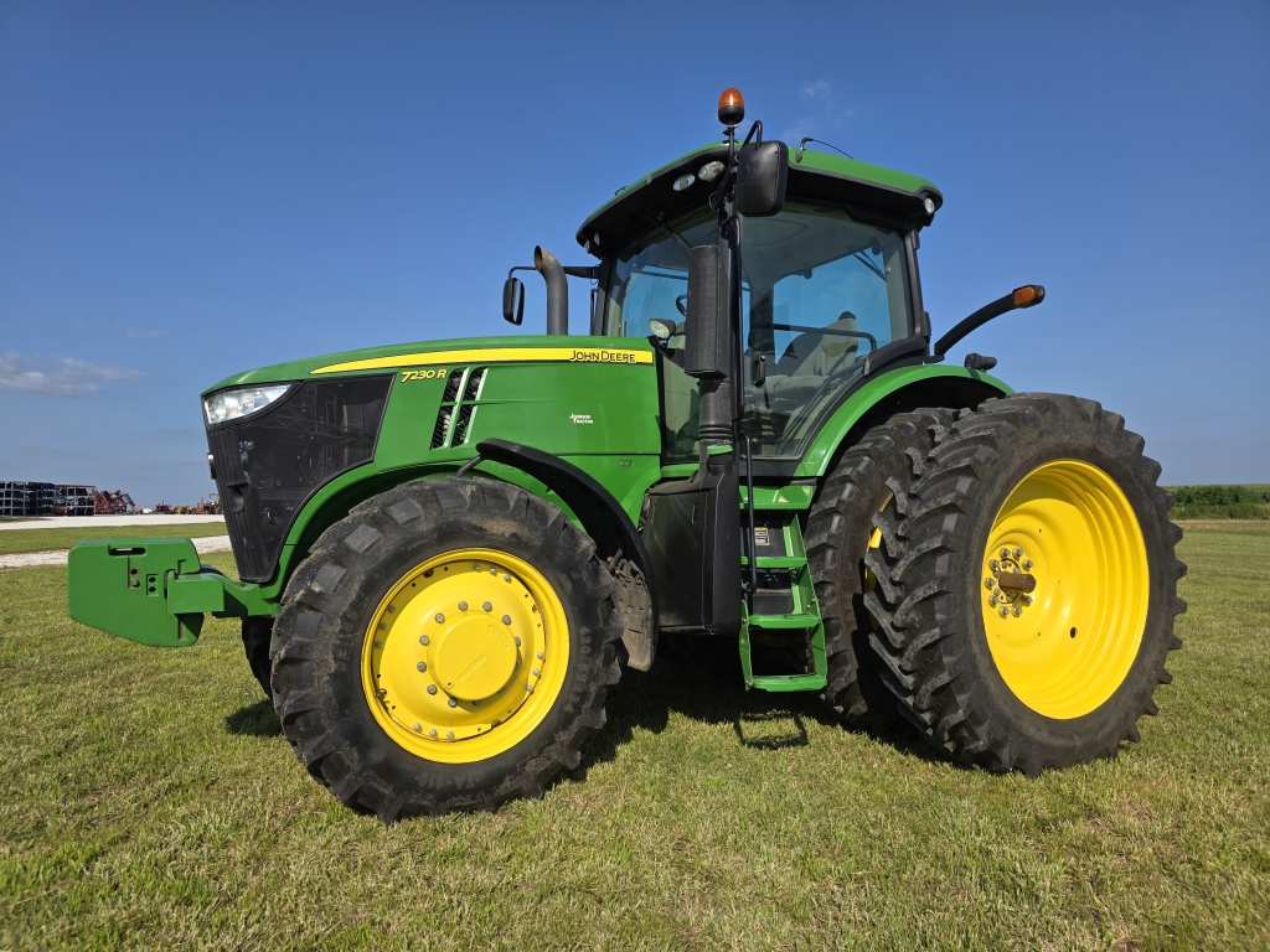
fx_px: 844
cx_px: 635
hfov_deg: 73.9
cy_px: 476
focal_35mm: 23
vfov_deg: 58.9
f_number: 1.7
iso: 80
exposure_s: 1/7626
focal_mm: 6.3
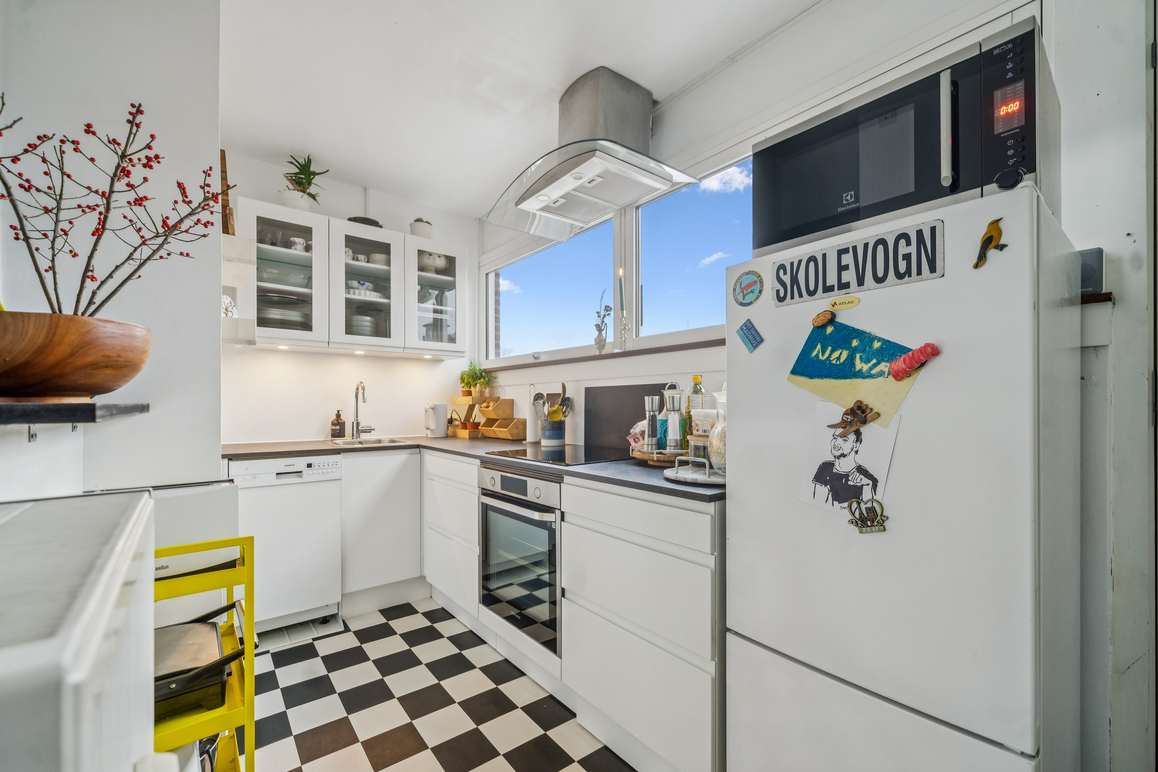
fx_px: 450
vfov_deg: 81.2
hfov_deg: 104.3
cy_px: 386
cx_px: 579
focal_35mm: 14
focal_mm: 14
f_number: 4.5
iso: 160
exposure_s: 1/20
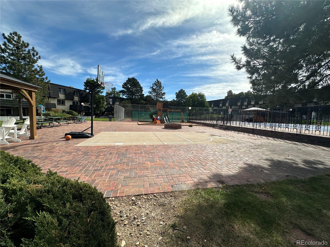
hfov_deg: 102.1
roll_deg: -1.6
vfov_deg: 85.7
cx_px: 165
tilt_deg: -3.0
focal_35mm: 14
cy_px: 124
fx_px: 133
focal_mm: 2.22
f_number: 2.2
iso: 40
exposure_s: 1/2506
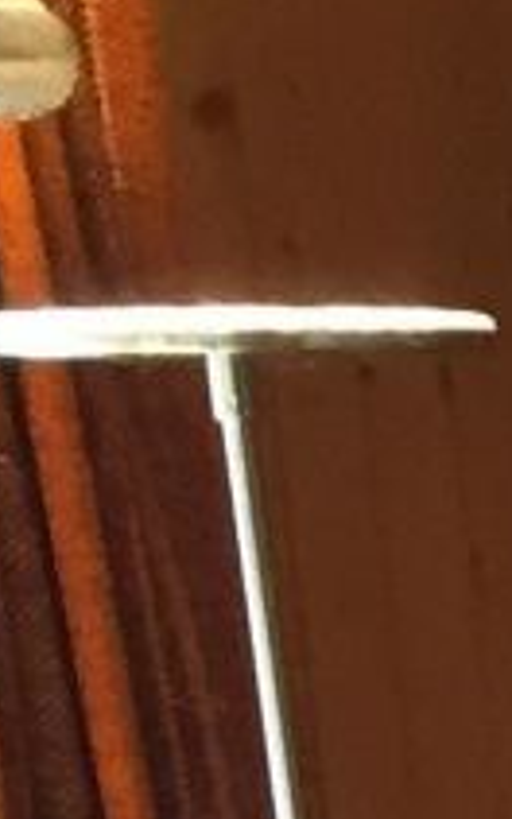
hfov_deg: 3.7
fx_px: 6649
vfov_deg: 6.3
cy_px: 2620
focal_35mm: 298
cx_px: 3107
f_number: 2.2
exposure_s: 1/33
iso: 64
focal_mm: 4.15
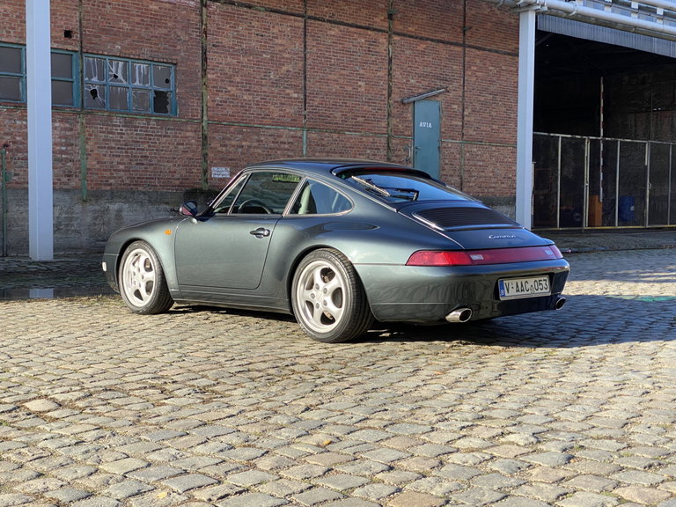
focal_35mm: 52
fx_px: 1015
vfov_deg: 28.0
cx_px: 338
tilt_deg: -2.6
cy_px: 254
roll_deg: -1.1
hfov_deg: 36.8
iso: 20
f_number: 2
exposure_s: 1/551
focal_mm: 6
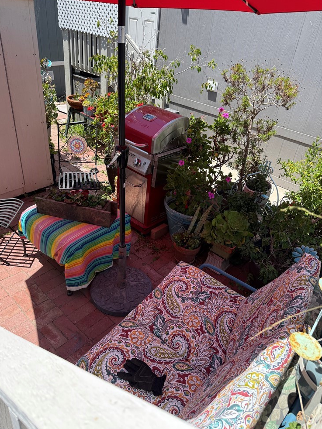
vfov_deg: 69.4
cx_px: 155
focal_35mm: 25
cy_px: 212
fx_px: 310
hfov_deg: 54.9
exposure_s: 1/2445
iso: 100
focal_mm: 6.76
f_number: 1.78
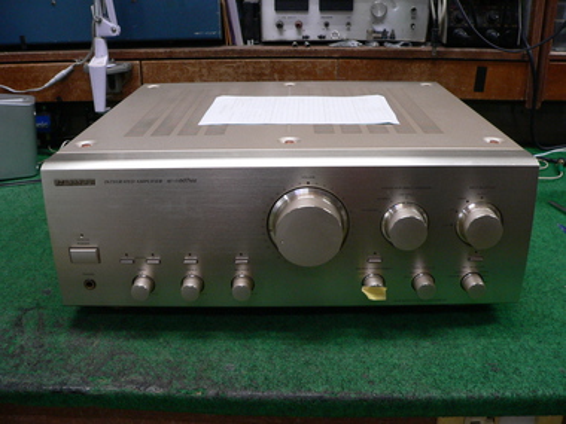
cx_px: 283
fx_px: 589
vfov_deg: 39.7
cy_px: 212
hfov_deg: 51.4
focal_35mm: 36
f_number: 2.8
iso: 200
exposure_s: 1/30
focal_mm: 6
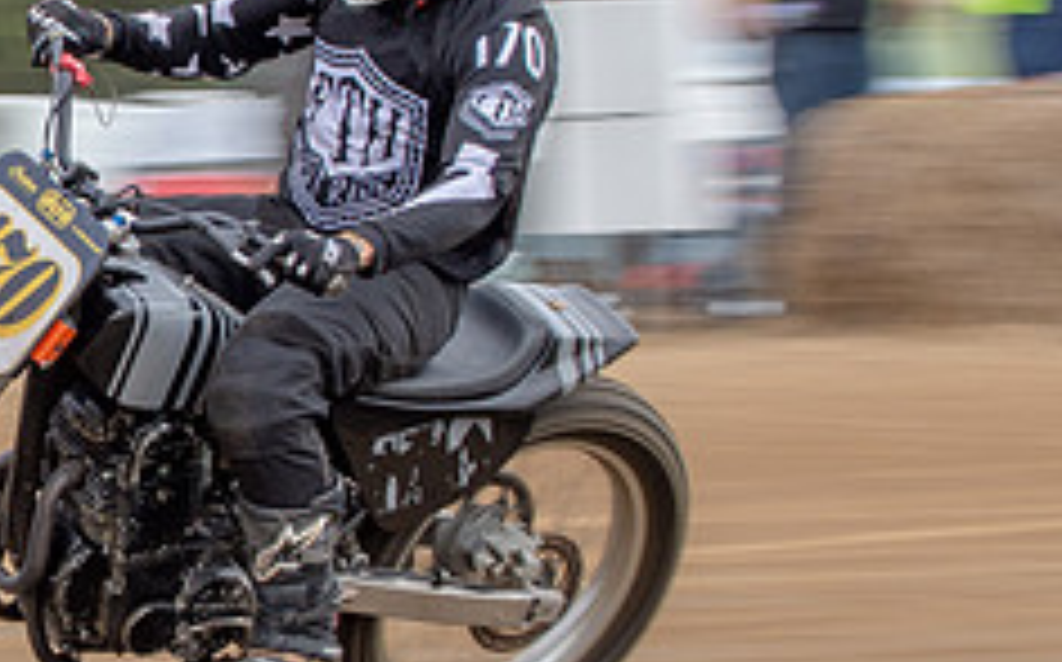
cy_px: 124
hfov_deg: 7.0
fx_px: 8675
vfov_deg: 4.4
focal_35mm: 300
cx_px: -211
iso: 160
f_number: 9
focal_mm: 52
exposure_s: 1/125
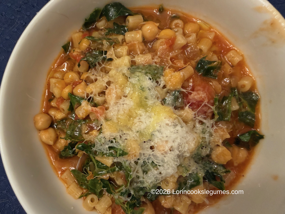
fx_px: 198
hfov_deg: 71.6
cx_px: 142
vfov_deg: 56.8
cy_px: 107
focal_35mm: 24
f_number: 2.2
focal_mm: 2.22
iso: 250
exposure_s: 1/60
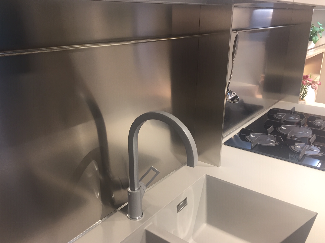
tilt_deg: -20.8
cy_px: 125
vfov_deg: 45.4
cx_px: 153
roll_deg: -0.3
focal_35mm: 31
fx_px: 291
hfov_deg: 58.3
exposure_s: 1/33
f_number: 2.2
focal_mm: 4.15
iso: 40
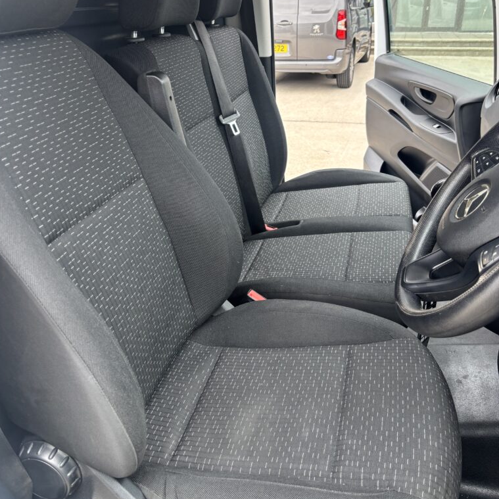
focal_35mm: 31
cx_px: 247
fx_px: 506
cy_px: 203
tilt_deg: -20.0
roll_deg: +0.3
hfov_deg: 52.5
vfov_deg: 52.2
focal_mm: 5.96
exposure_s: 1/145
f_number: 1.6
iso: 64
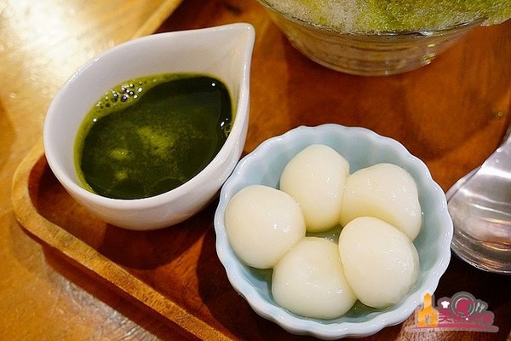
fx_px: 617
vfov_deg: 30.8
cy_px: 170
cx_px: 256
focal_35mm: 44
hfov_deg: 45.0
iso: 5000
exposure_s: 1/60
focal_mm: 29
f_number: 5.6
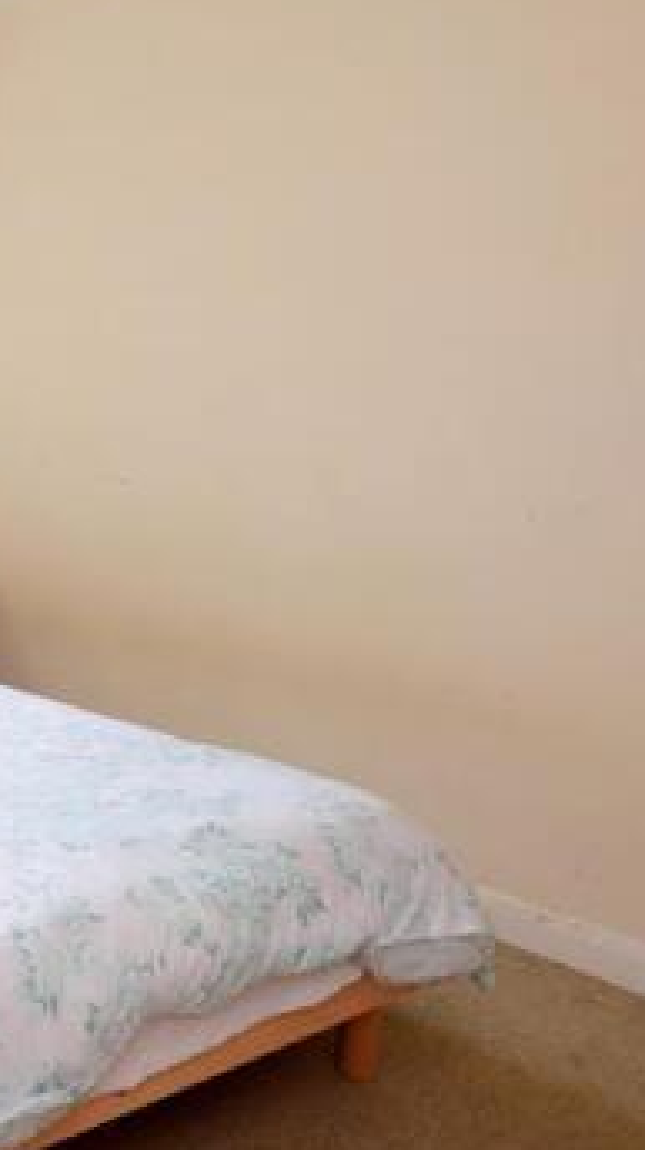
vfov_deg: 57.0
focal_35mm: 34
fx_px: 1051
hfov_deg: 25.3
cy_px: 476
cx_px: -334
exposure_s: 1/5
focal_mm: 11.5
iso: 400
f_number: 8
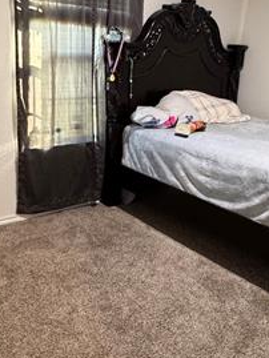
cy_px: 162
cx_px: 154
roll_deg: -2.3
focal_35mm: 40
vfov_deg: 46.7
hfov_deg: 35.9
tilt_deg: -15.8
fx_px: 414
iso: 800
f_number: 2.2
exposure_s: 1/60
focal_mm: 2.22
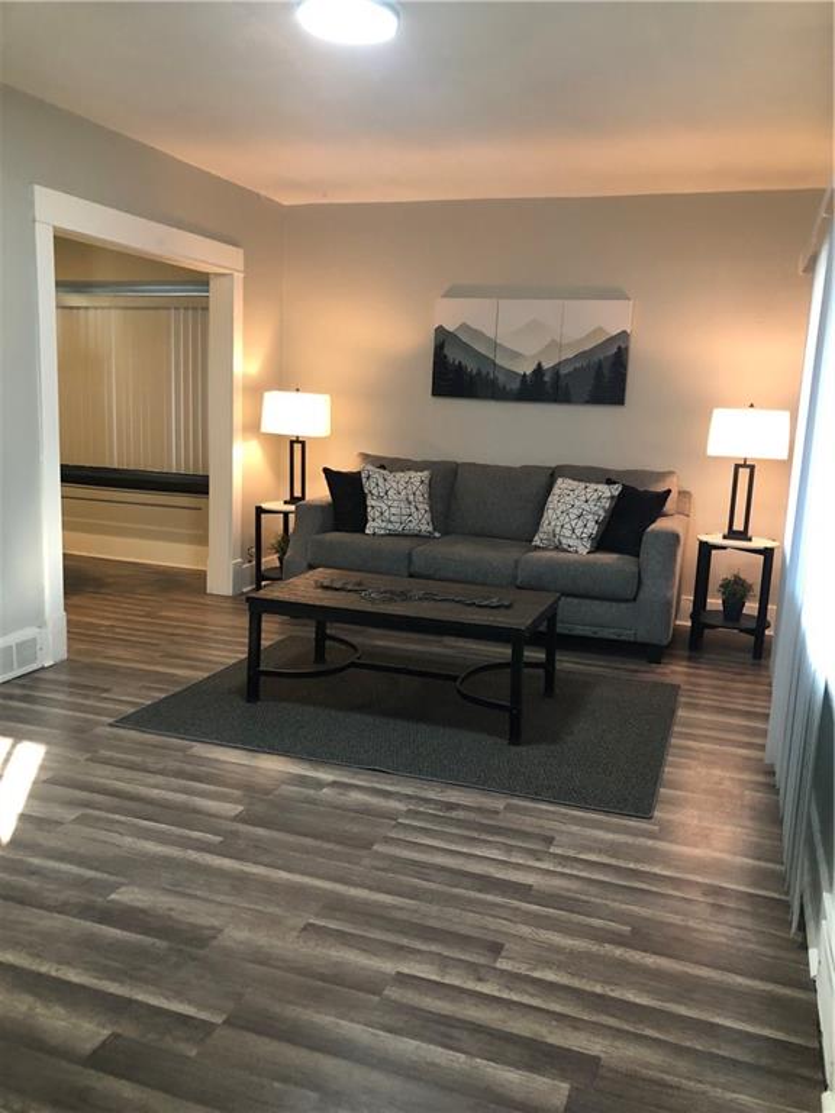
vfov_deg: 63.4
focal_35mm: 28
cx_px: 418
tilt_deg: -9.7
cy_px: 556
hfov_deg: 49.7
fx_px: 901
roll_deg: -3.0
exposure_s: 1/15
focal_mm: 3.99
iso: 80
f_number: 1.8
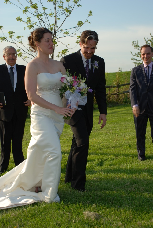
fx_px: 381
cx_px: 76
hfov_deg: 22.7
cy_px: 114
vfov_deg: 33.4
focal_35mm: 60
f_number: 6.3
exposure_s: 1/160
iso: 100
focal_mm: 40
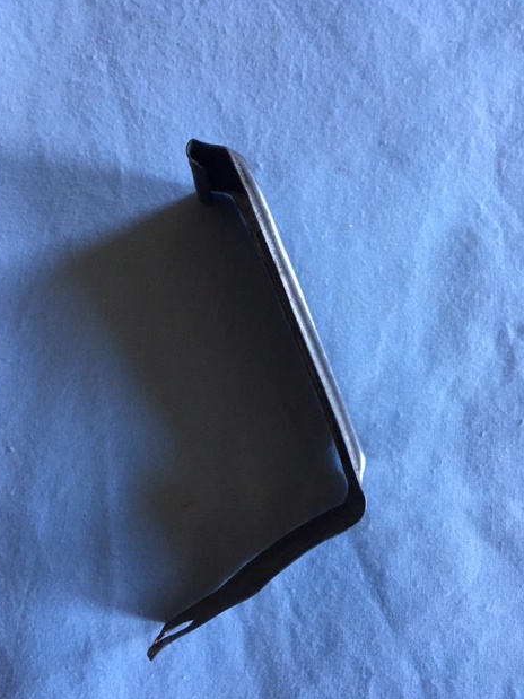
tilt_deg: -83.2
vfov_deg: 60.0
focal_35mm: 30
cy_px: 349
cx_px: 254
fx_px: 606
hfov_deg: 46.8
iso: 200
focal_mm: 4.15
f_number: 2.2
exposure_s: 1/33
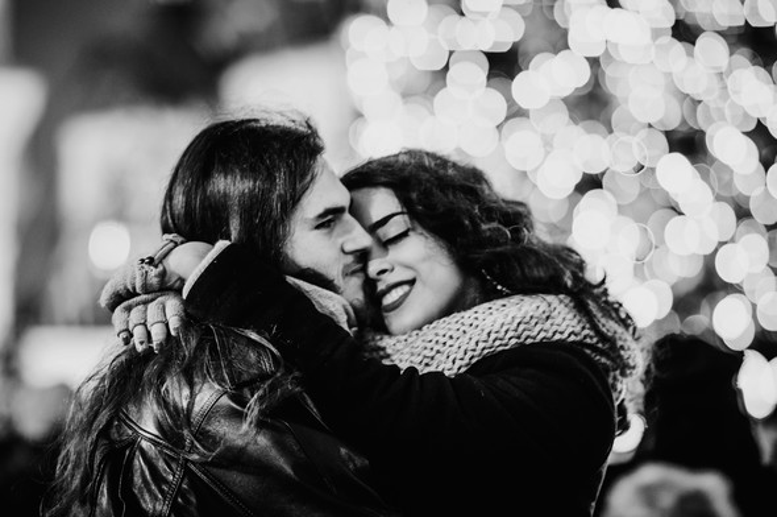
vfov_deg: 10.7
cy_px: 258
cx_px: 388
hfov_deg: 16.1
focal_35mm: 128
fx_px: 2749
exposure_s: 1/8
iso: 200
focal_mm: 85
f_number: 1.8
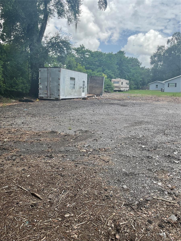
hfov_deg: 48.2
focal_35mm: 29
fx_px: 202
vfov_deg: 61.7
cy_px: 120
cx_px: 90
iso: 16
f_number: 1.8
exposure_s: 1/781
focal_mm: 3
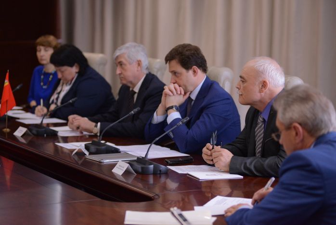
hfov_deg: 22.1
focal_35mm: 92
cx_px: 168
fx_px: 859
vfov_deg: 14.9
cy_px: 112
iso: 4000
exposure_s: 1/800
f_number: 3.2
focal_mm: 92
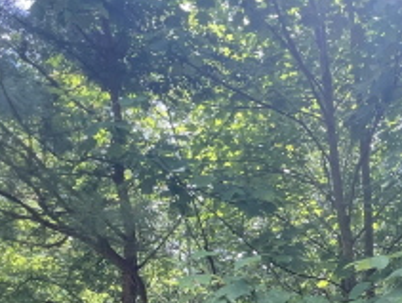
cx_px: 411
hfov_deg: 39.7
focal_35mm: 41
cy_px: 364
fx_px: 477
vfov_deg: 30.1
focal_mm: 1.57
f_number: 1.8
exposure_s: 1/182
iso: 32
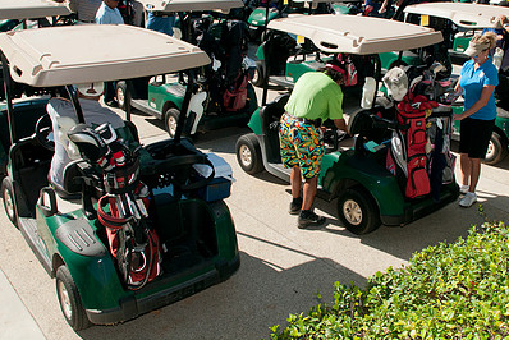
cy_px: 119
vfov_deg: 34.8
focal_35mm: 38
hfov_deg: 50.2
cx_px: 318
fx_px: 538
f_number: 6.3
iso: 200
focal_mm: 17
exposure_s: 1/160
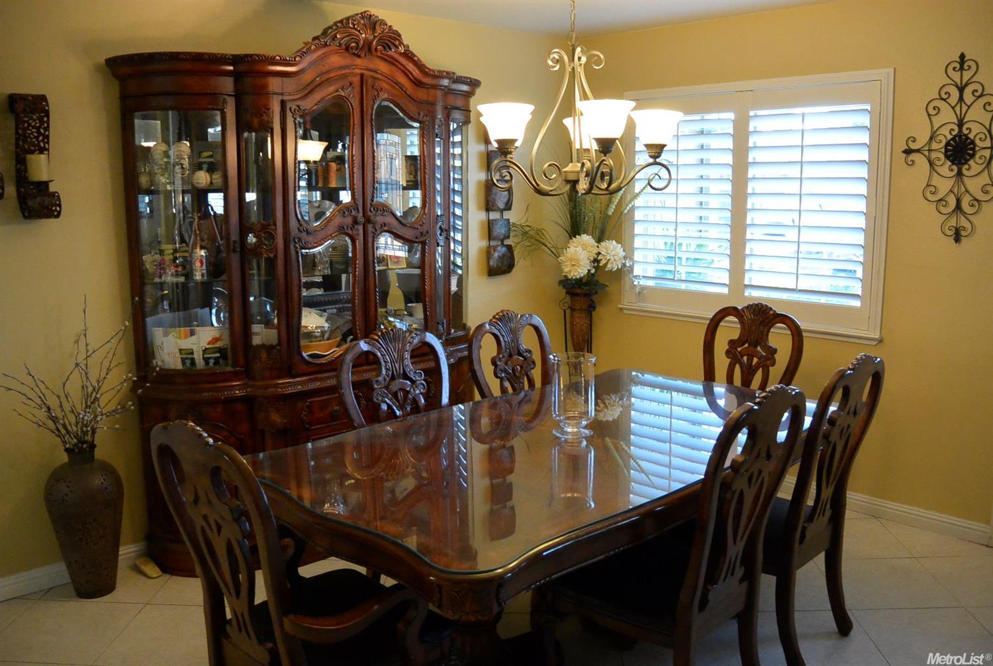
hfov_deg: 63.6
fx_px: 801
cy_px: 333
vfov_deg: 45.1
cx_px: 496
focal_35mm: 29
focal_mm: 11
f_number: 3.5
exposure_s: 1/80
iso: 1600
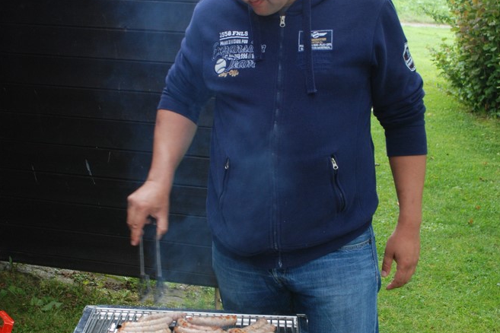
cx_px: 252
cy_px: 165
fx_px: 889
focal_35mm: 64
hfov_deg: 31.4
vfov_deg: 21.2
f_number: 4
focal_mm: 28
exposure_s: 1/60
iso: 400
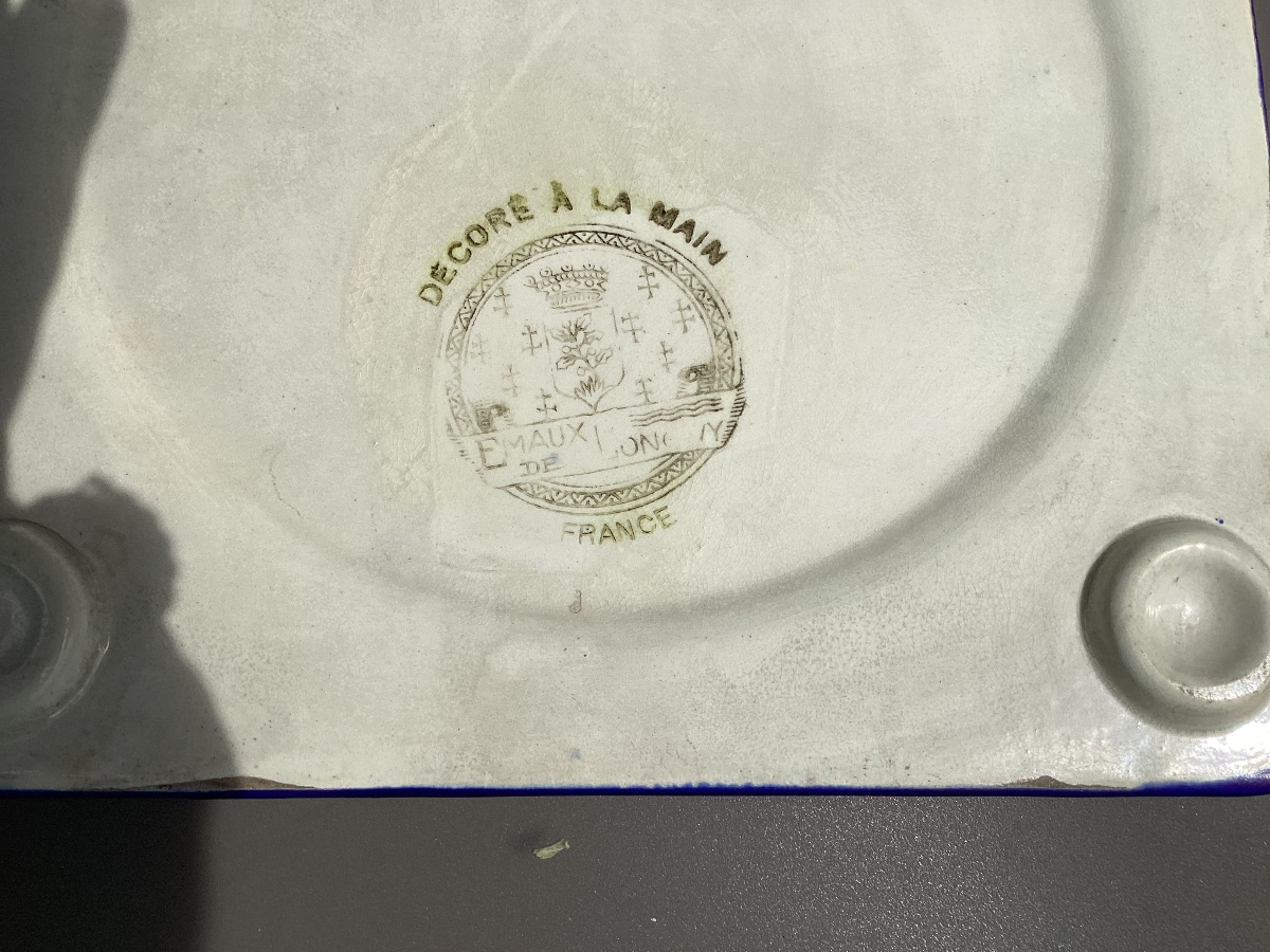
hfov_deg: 58.4
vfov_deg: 45.4
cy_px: 476
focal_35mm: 31
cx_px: 635
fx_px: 1137
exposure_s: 1/4808
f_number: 2.4
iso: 25
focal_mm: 3.3
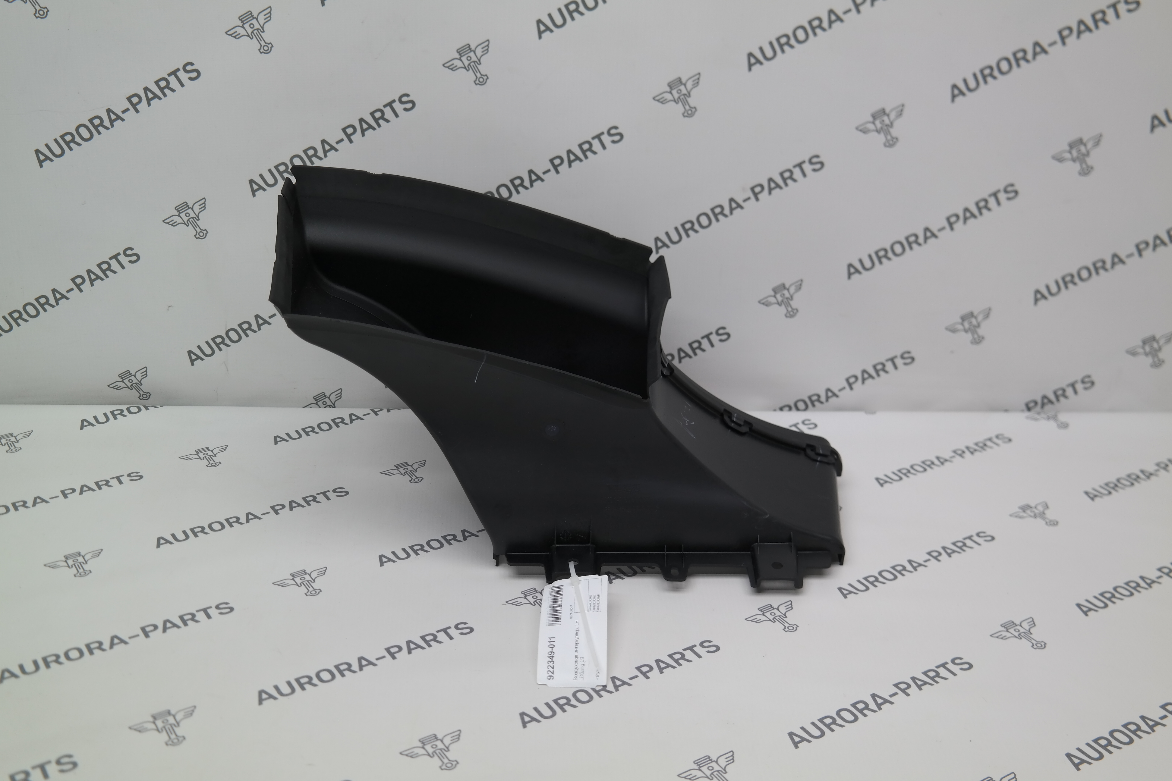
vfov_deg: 35.1
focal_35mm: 38
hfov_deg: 50.7
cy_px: 390
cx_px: 586
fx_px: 1237
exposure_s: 1/80
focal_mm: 25
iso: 200
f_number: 4
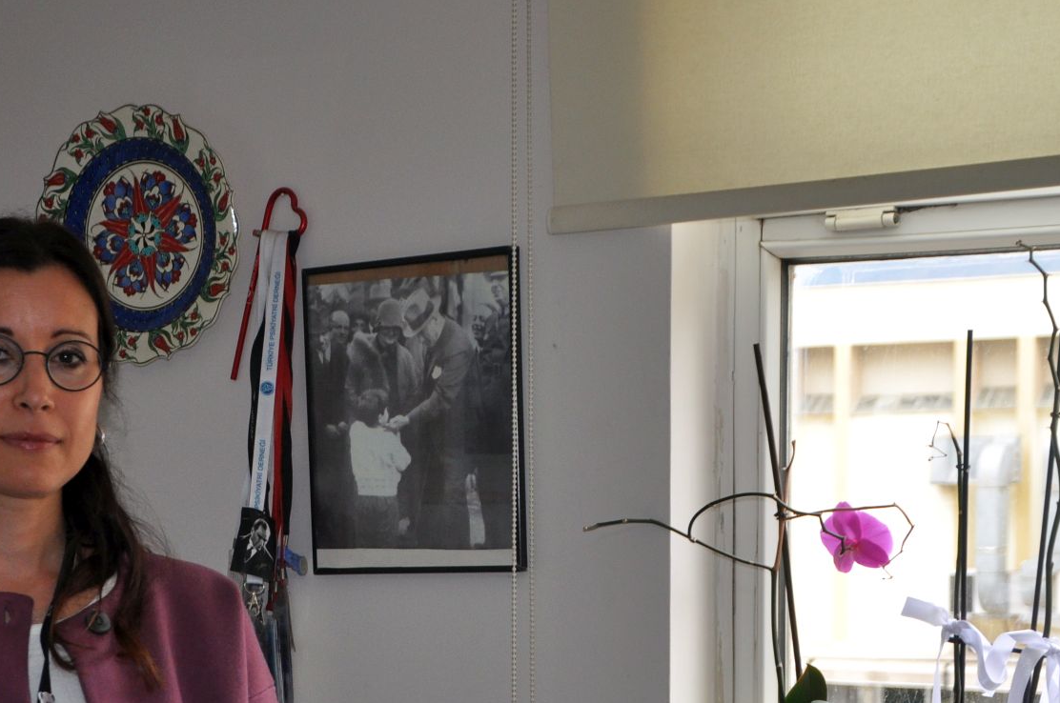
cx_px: 384
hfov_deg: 25.0
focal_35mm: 81
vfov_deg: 16.6
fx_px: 2382
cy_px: 644
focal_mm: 28
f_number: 4
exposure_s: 1/200
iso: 320
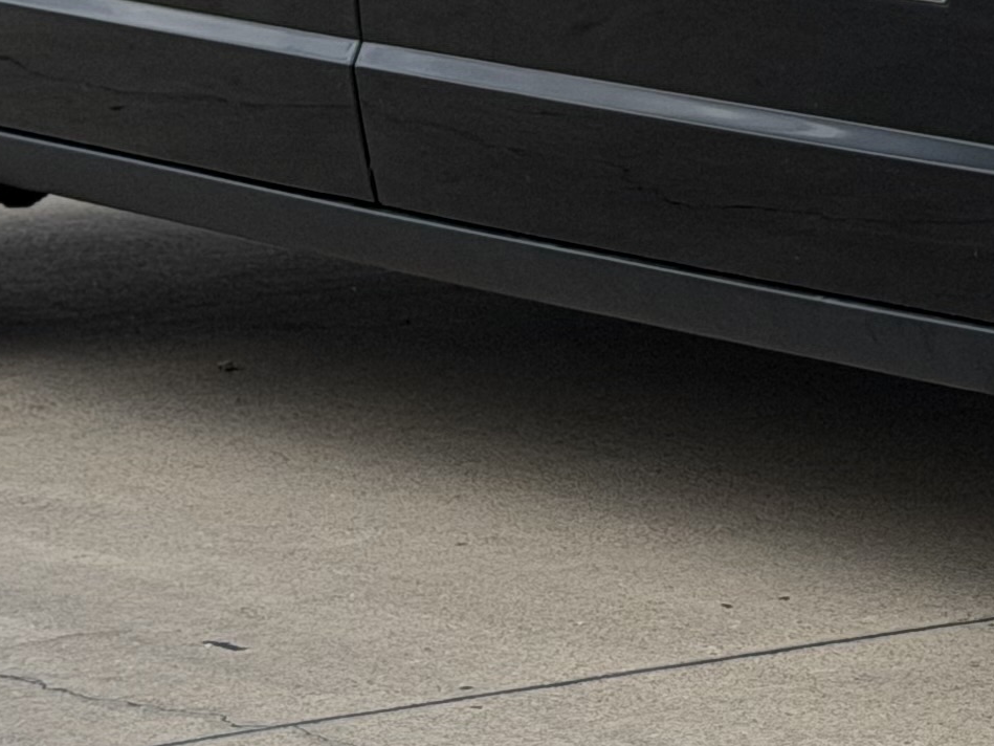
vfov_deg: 7.2
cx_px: 1393
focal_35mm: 204
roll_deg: +0.1
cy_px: -302
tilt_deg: -2.9
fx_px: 5859
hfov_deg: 9.5
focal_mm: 6.76
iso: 64
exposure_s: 1/4587
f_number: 1.78
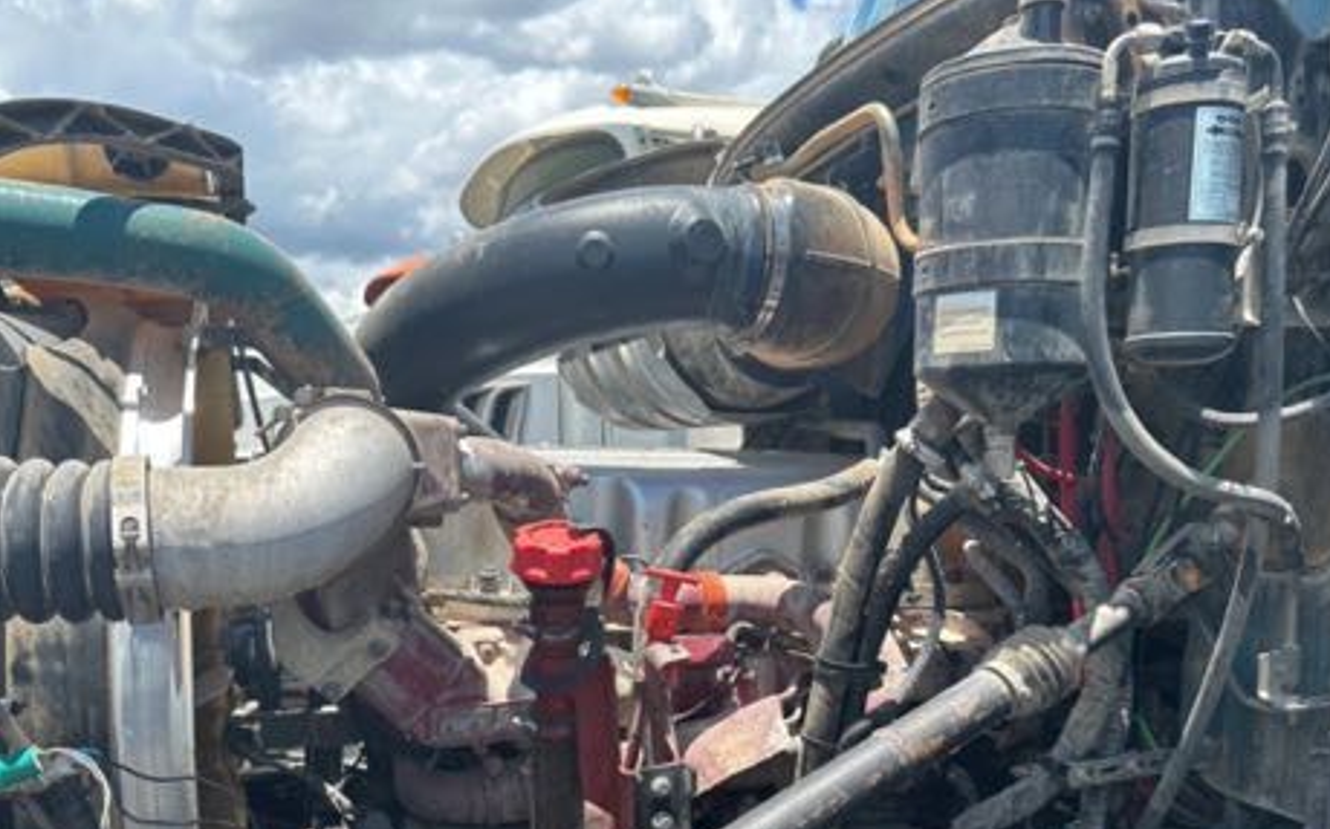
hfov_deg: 61.3
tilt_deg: -6.1
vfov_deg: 39.7
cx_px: 668
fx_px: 1123
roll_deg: +1.6
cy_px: 598
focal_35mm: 31
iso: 80
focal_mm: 6.86
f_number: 1.78
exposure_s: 1/1692
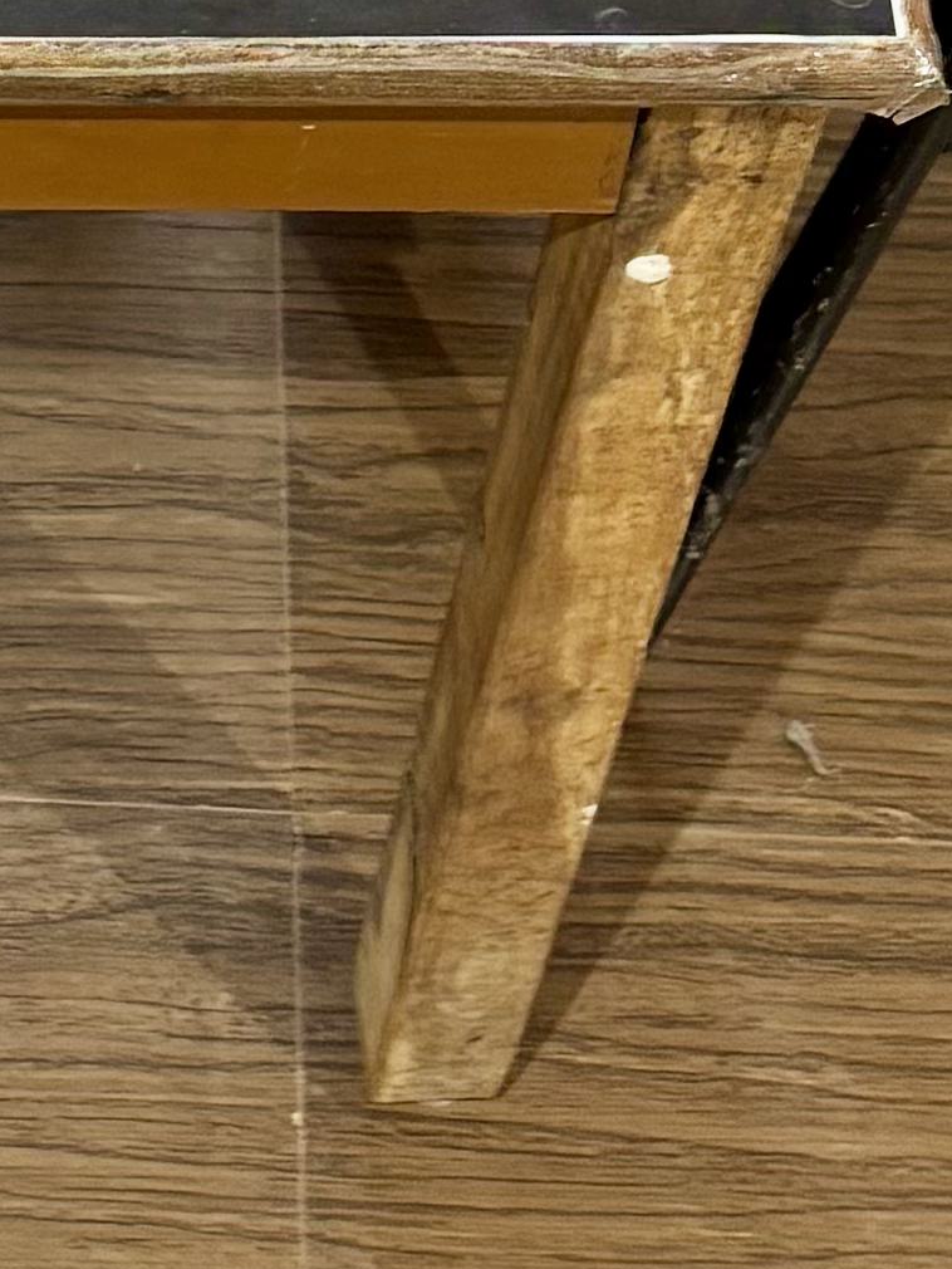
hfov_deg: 9.9
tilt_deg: -50.6
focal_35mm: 147
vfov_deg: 12.9
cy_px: -476
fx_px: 5388
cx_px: -214
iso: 125
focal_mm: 5.96
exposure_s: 1/50
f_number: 1.6
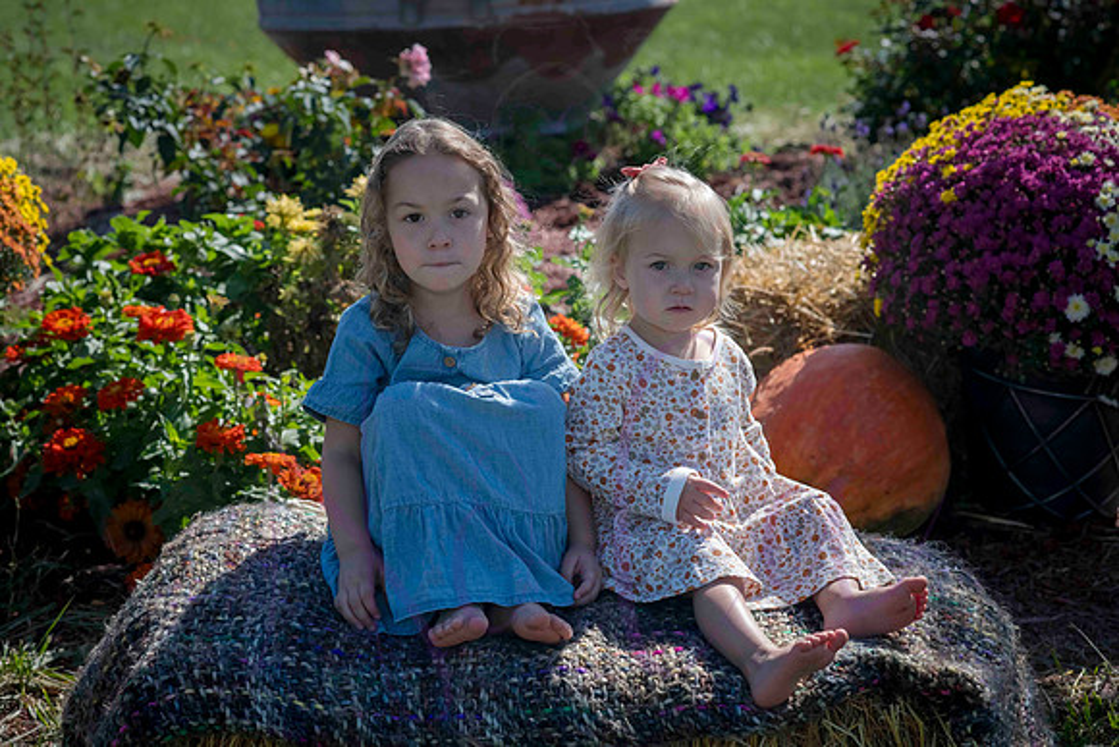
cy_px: 374
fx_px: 2643
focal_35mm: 85
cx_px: 560
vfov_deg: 16.1
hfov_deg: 23.9
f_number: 6.3
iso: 400
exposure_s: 1/1250
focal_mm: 85
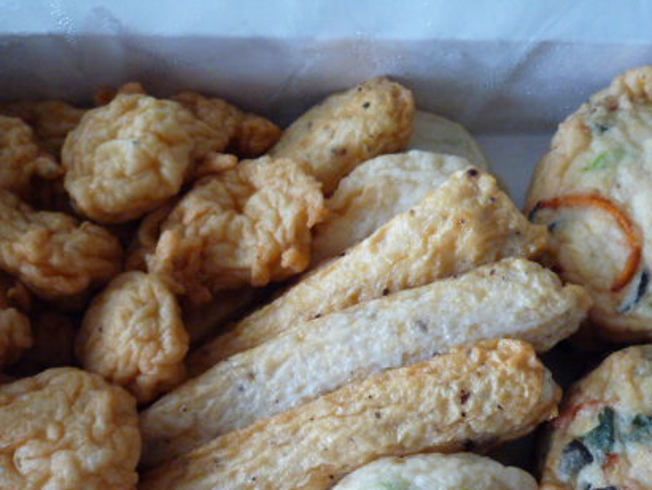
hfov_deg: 47.8
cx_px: 343
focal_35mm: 39
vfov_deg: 36.3
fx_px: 735
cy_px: 348
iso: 400
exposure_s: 1/25
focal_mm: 4.4
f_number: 2.8
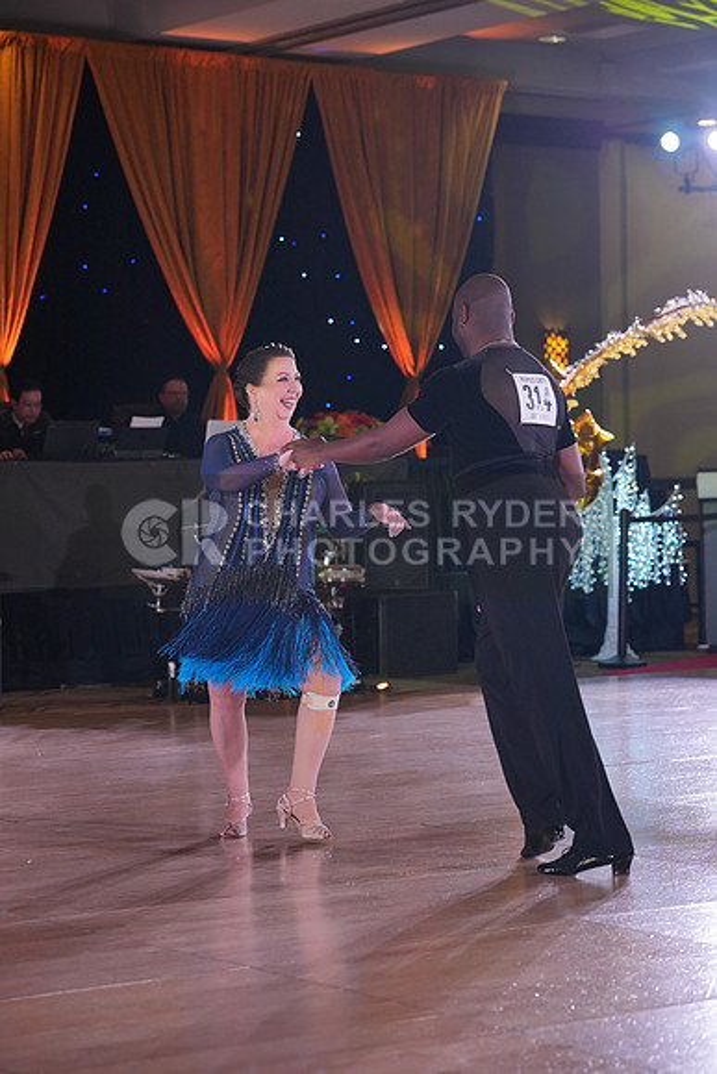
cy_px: 537
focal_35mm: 88
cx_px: 358
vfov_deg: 23.1
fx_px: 2627
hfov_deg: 15.5
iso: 1250
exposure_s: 1/400
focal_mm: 88
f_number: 4
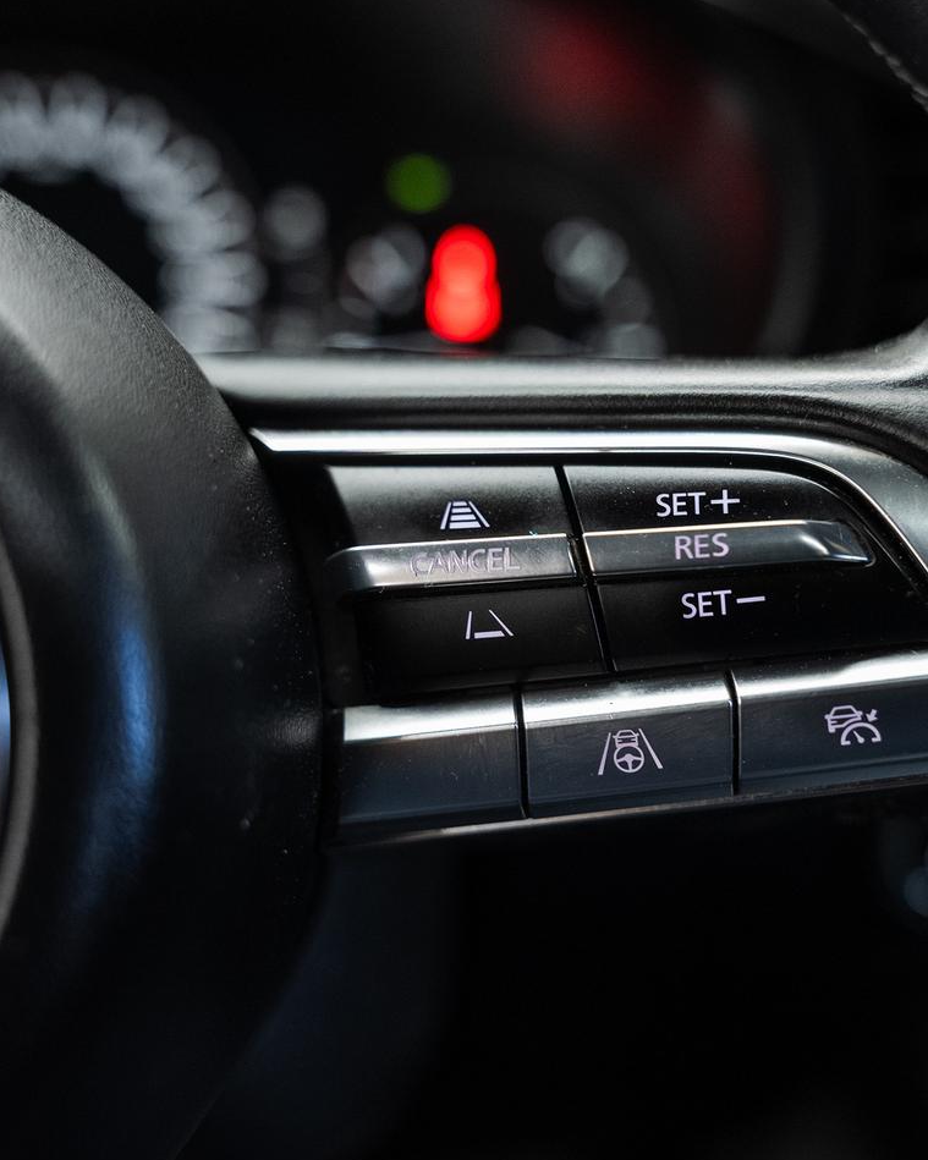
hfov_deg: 32.6
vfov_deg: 40.3
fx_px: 1580
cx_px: 577
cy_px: 582
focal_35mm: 46
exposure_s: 1/40
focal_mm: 32.3
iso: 1000
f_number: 3.5
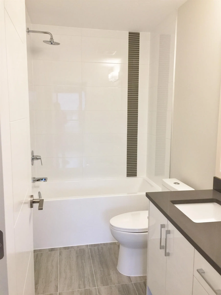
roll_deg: +0.5
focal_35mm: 29
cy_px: 148
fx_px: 247
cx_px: 110
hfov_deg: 48.2
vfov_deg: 61.7
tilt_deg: -7.9
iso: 50
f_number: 2.2
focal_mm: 4.15
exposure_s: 1/30
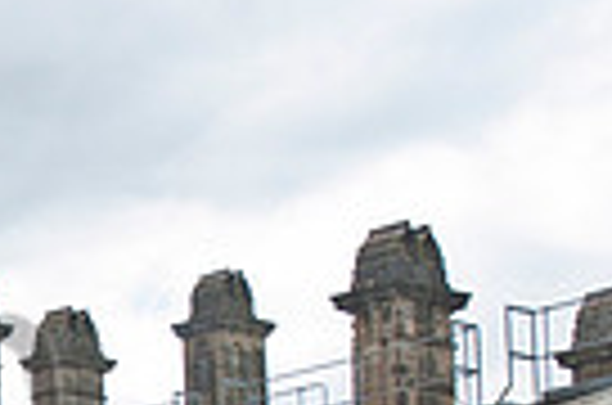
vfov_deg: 8.4
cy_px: 850
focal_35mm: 154
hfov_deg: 12.4
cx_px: -446
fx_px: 2612
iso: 200
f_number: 7.1
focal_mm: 24
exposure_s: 1/200
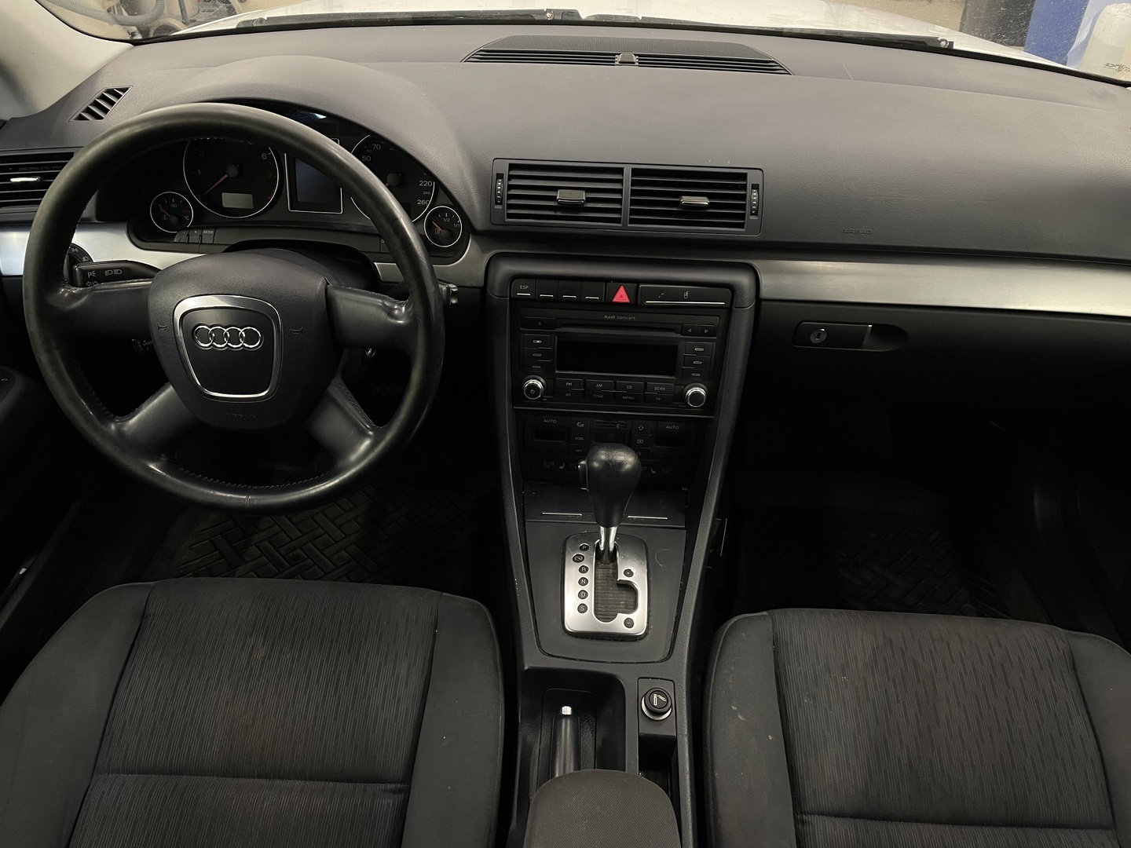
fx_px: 849
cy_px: 424
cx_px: 566
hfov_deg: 67.3
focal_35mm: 26
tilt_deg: -39.8
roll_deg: -1.5
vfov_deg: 53.1
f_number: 1.6
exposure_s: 1/50
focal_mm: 4.2
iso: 80
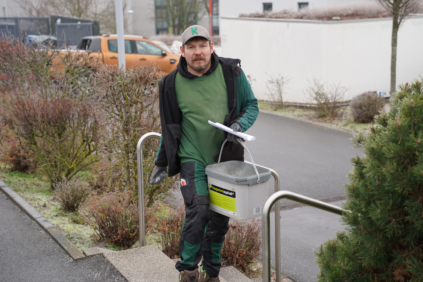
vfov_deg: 21.9
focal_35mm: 62
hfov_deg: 32.4
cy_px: 141
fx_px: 728
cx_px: 212
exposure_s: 1/160
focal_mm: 62
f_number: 4
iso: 400
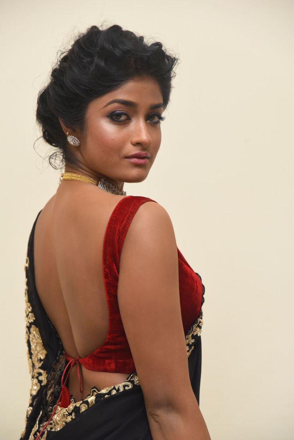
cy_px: 220
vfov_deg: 17.1
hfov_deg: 11.4
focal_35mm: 120
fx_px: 1470
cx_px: 147
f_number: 5.6
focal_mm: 120
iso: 2000
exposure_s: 1/125
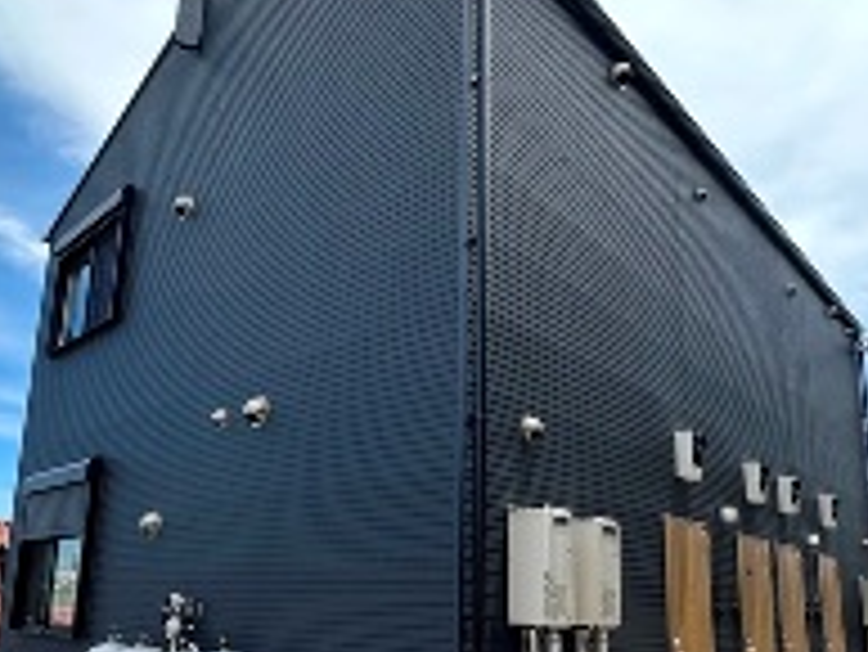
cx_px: 414
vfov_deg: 47.0
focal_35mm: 29
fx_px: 728
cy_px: 463
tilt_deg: +10.8
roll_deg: -2.1
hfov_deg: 61.6
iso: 40
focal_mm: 2.22
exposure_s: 1/430
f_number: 2.2
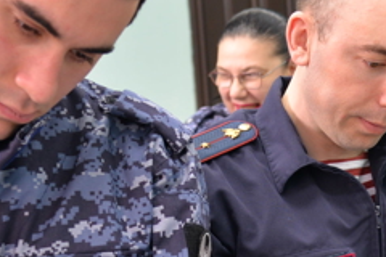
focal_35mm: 100
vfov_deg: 13.7
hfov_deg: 20.3
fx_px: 1072
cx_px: 253
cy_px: 182
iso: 640
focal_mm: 32
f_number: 4
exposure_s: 1/60
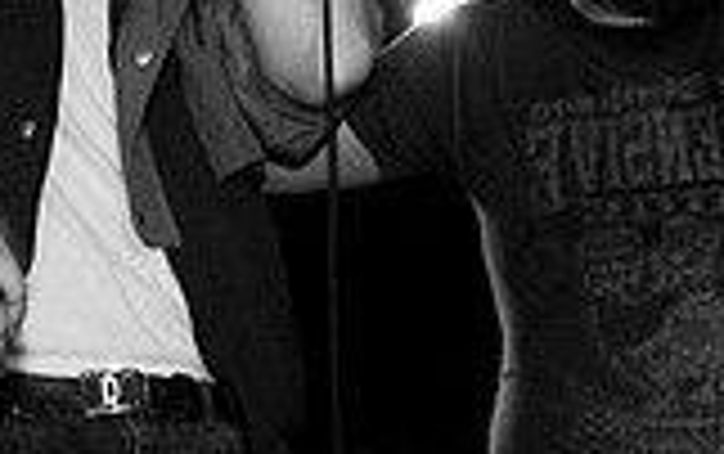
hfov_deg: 18.7
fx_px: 2173
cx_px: 121
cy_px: 103
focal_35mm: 110
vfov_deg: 11.9
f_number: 3.2
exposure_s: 1/60
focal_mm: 20
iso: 800
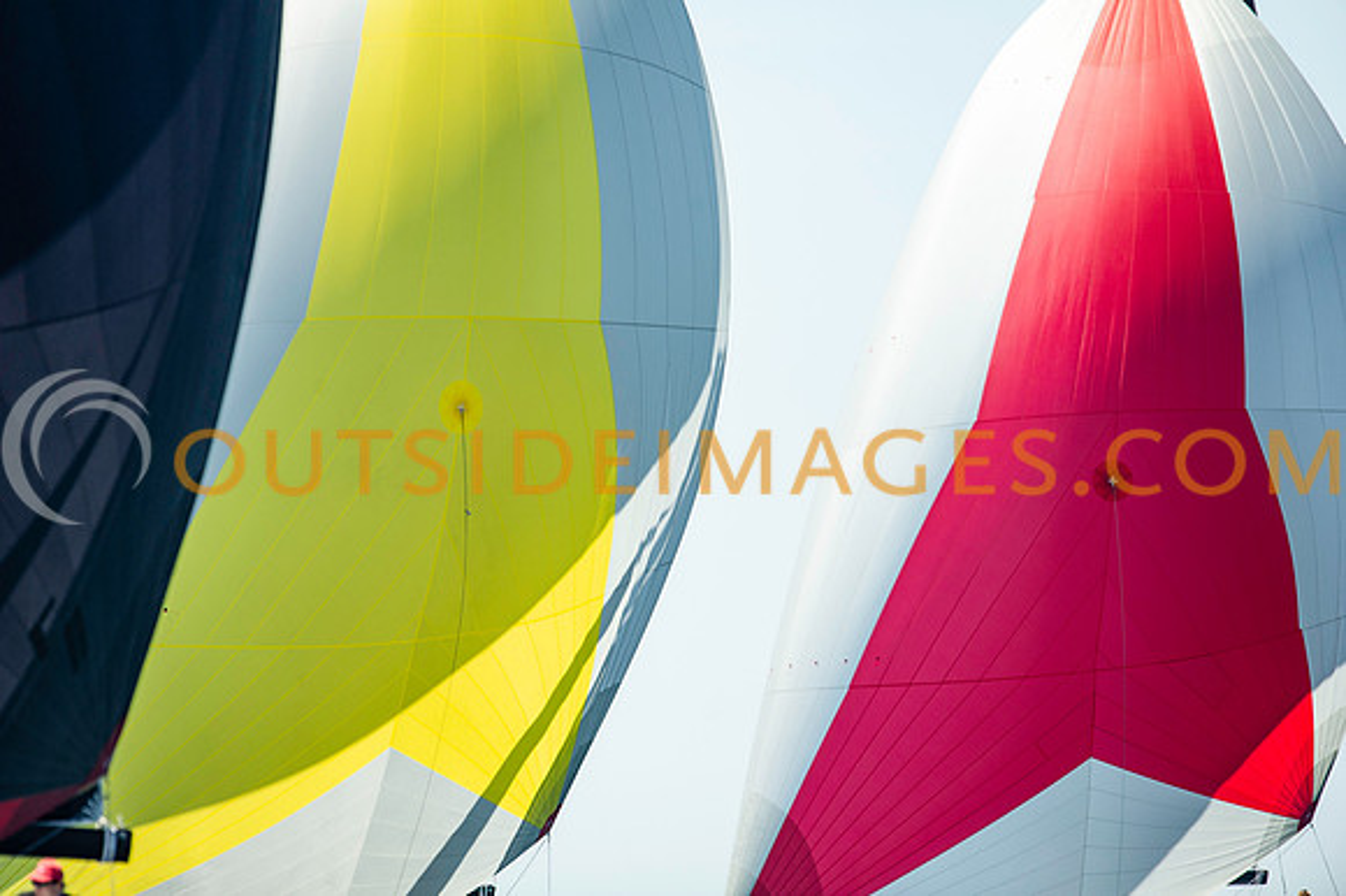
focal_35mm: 600
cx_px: 673
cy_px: 448
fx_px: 22420
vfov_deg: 2.3
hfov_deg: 3.4
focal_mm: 600
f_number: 5
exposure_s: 1/2000
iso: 400
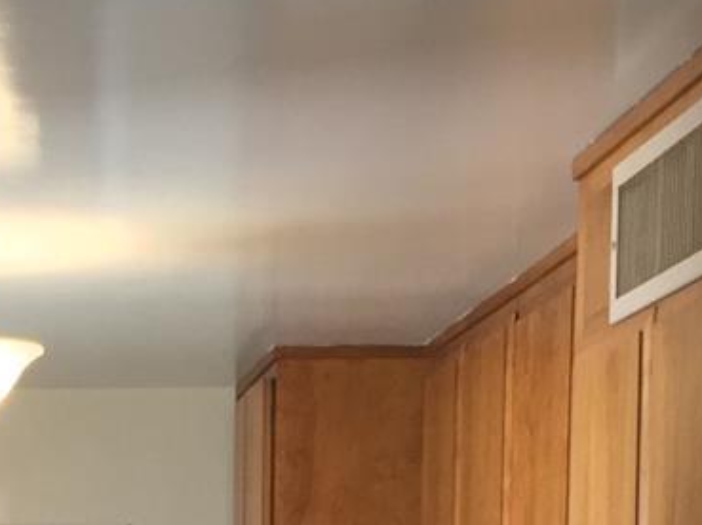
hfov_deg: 16.4
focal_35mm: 118
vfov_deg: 11.4
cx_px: 6
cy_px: 1018
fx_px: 2391
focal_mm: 4.15
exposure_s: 1/30
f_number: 2.2
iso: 80
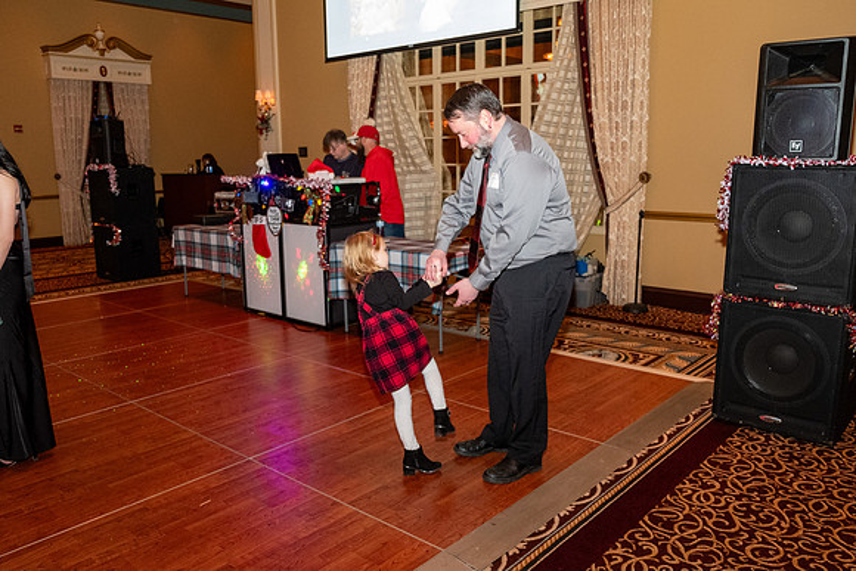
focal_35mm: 28
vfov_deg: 46.3
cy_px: 286
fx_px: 668
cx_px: 428
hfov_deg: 65.3
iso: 2500
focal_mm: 18
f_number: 2.8
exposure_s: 1/125
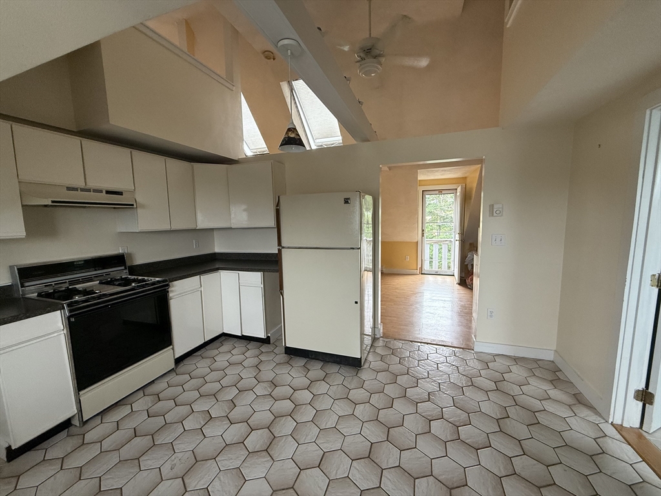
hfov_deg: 102.1
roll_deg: +1.2
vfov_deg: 85.7
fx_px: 267
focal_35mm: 14
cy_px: 248
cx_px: 330
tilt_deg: -5.8
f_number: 2.2
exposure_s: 1/99
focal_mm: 2.22
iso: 250
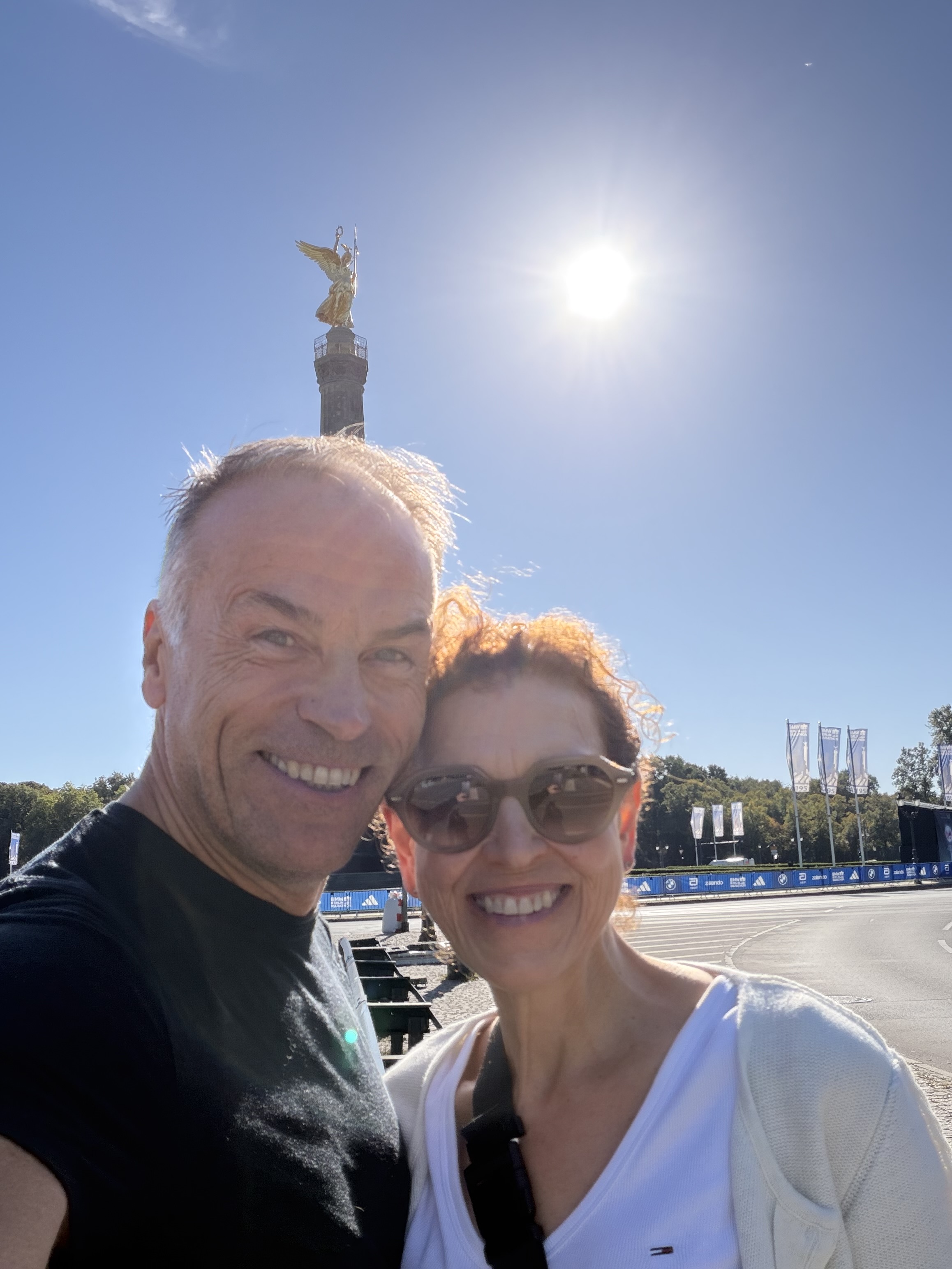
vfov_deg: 60.0
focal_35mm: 30
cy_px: 634
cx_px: 476
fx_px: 1100
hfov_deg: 46.8
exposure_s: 1/1190
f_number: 1.9
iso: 32
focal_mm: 2.71
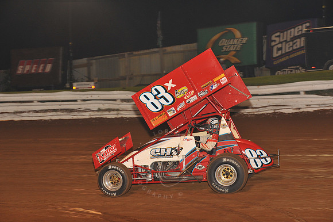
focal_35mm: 100
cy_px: 111
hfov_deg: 20.4
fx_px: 924
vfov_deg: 13.7
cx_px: 166
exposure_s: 1/320
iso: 1250
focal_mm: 100
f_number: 6.3
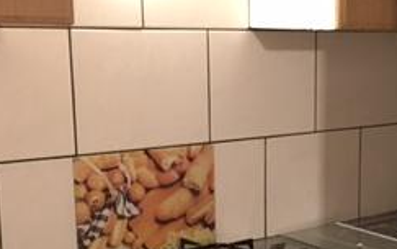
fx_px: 877
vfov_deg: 15.9
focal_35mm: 81
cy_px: 229
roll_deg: -0.4
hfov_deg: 25.0
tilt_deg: -12.6
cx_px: 330
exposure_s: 1/17
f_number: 2.2
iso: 500
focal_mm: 4.15
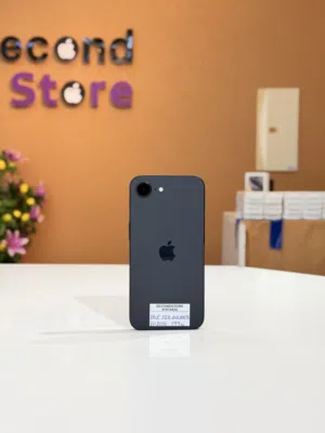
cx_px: 162
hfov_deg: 30.3
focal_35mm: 48
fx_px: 601
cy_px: 216
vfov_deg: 39.7
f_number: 1.78
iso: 64
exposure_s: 1/452
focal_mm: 6.76
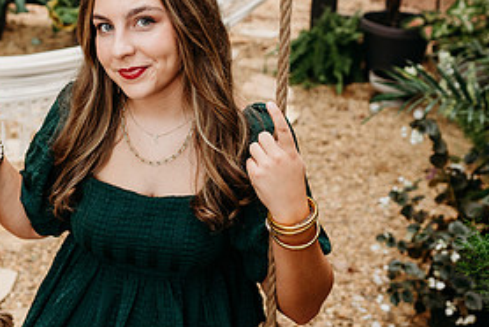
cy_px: 71
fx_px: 680
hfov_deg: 39.2
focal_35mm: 50
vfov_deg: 26.6
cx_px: 176
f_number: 2.8
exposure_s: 1/200
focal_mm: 24
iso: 400
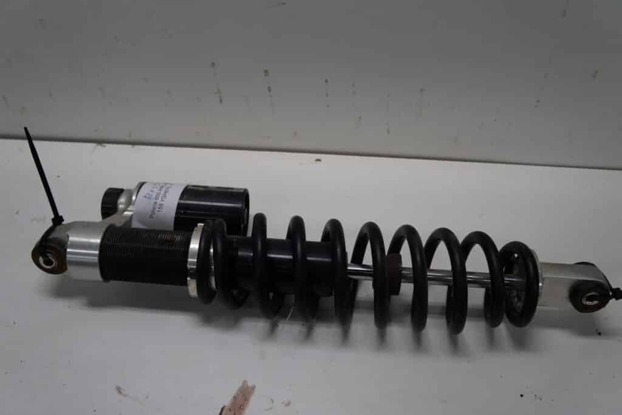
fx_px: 518
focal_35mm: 30
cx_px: 311
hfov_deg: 61.9
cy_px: 208
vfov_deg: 43.6
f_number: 5
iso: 100
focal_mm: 20
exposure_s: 1/60
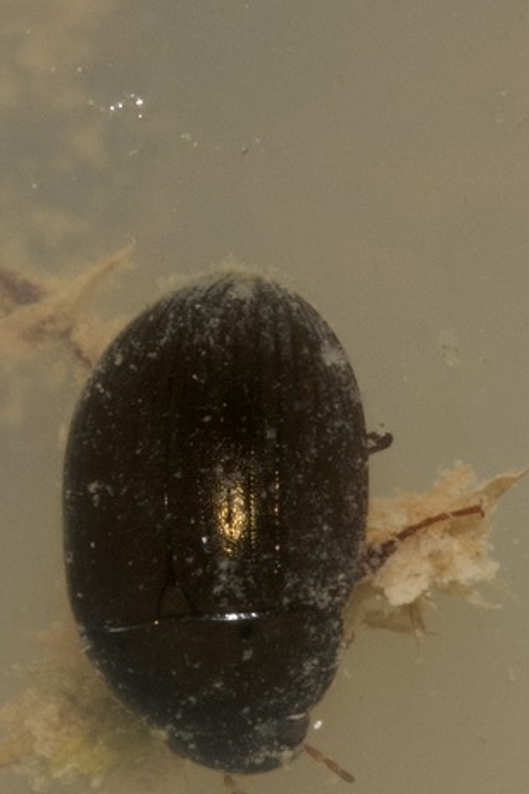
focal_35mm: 219
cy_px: 520
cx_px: 214
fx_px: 4824
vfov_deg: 9.4
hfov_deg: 6.3
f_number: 32
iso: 250
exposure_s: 1/60
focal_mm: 105
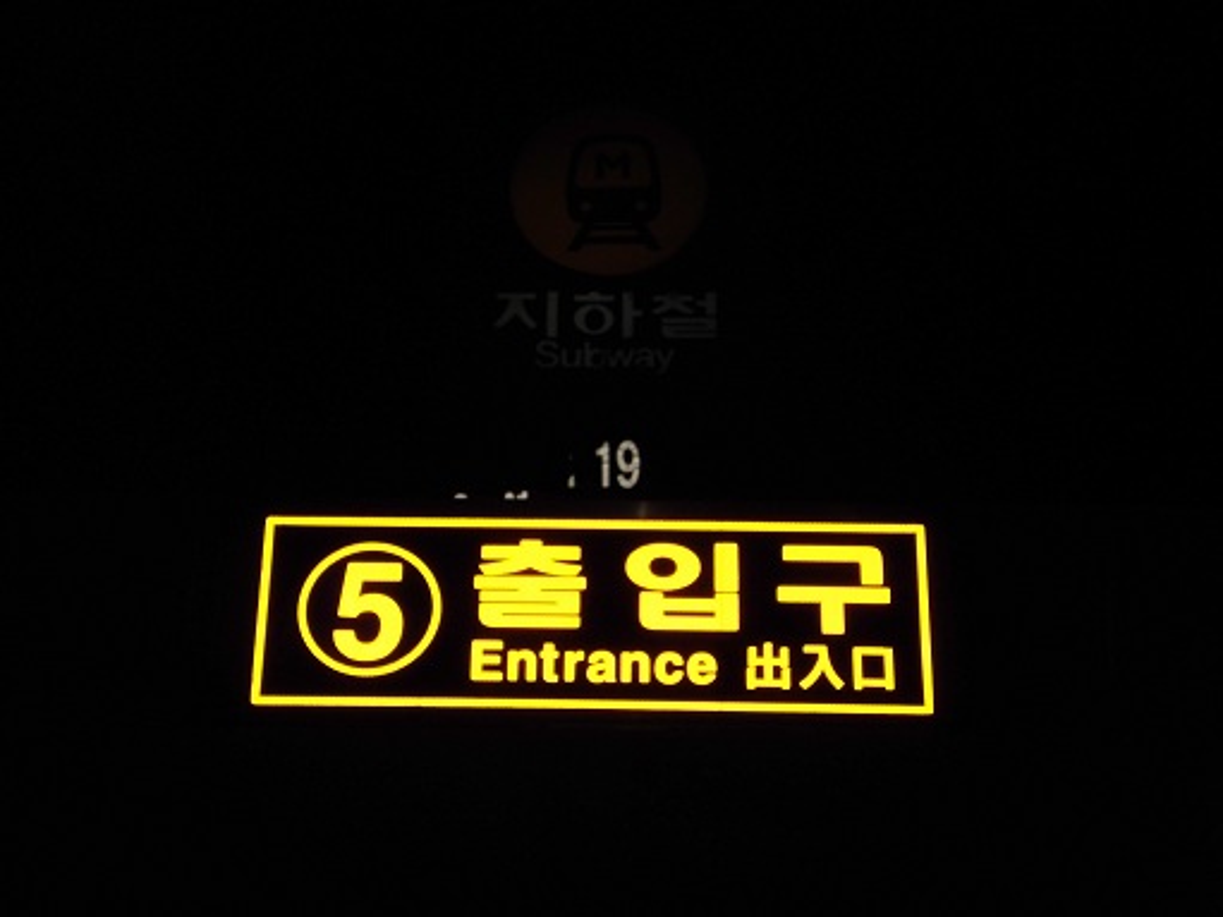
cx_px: 612
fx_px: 2331
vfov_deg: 22.2
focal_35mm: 66
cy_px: 458
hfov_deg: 29.4
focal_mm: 11.8
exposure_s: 1/60
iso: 100
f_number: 5.3
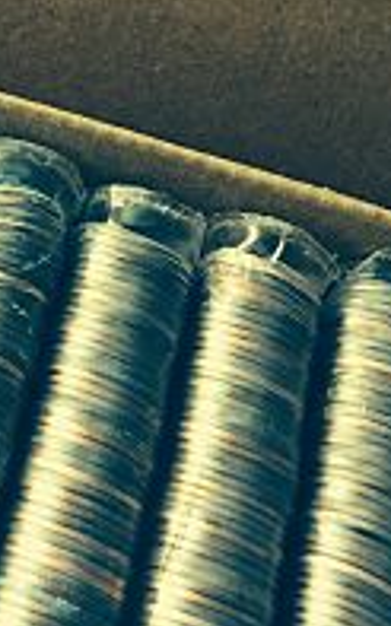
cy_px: 64
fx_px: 1655
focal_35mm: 97
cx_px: 35
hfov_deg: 13.4
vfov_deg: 21.0
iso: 50
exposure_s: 1/120
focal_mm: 4.12
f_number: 2.2
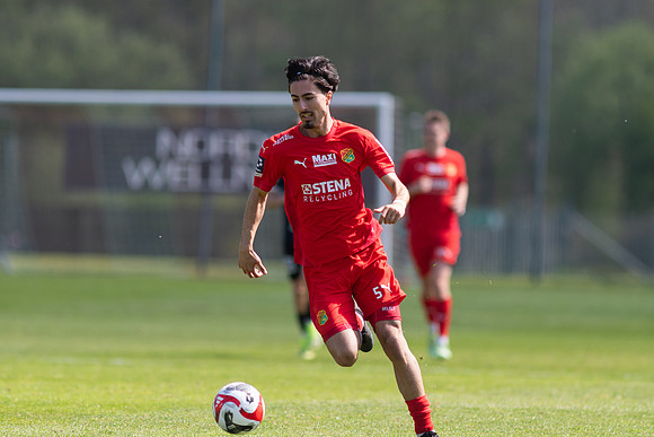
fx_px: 8177
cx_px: 327
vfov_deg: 3.1
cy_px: 218
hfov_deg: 4.6
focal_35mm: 450
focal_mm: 300
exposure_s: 1/2000
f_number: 3.2
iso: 250
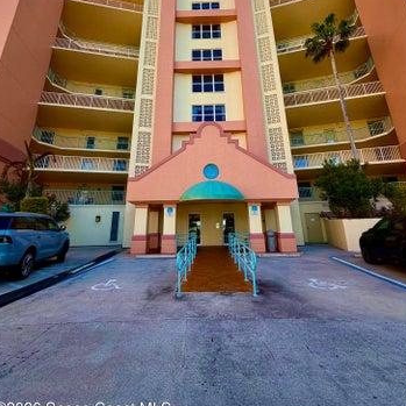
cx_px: 202
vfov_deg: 82.5
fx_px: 226
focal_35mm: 17
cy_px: 155
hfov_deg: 84.0
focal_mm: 2.22
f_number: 2.2
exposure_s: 1/502
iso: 64
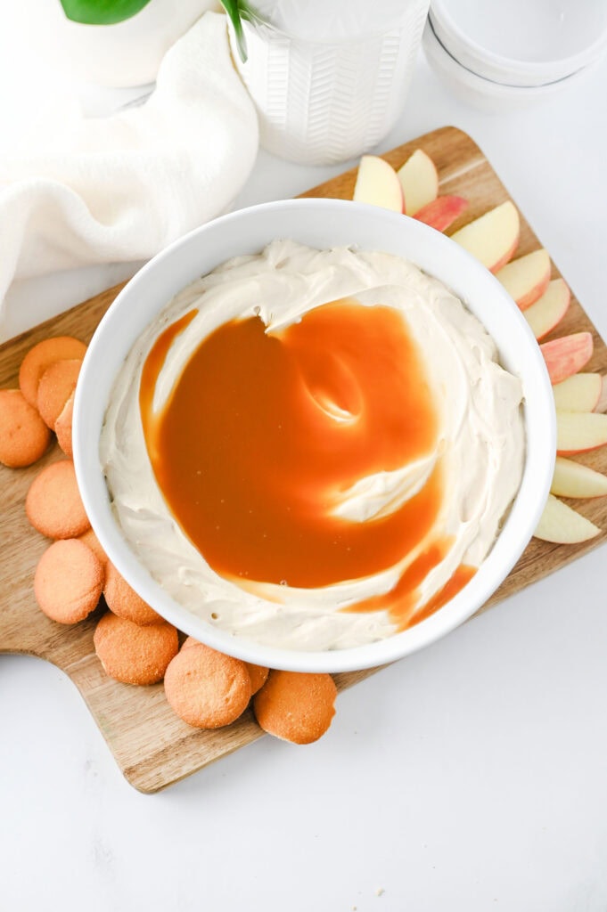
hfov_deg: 26.9
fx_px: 1267
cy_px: 456
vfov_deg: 39.6
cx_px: 304
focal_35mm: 50
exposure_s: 1/100
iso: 450
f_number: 4
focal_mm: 50
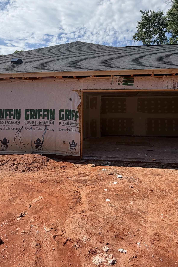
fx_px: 185
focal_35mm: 25
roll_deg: -1.0
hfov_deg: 51.3
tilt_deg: +6.7
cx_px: 92
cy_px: 99
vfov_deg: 70.3
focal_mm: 2.22
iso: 20
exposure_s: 1/1105
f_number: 2.2
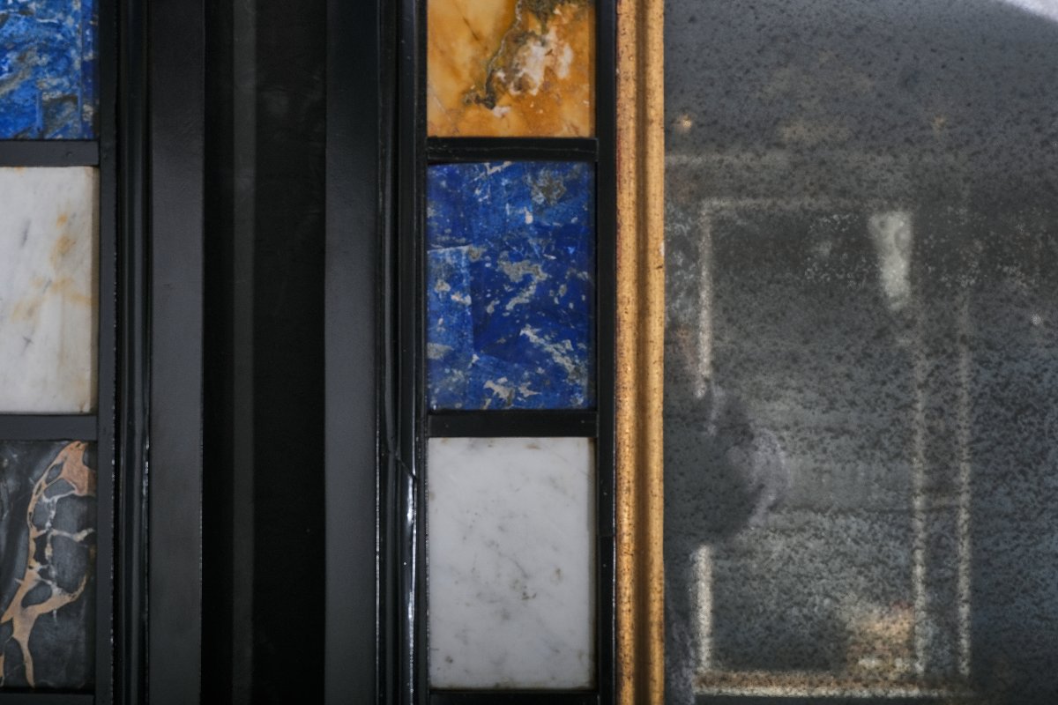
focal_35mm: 46
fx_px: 1352
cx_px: 529
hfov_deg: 42.7
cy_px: 352
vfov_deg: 29.2
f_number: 9
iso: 200
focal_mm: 30.8
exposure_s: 1/250
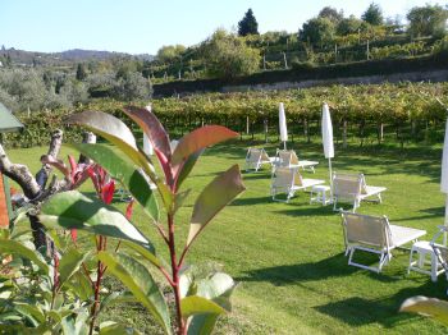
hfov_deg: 52.7
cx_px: 224
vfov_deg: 40.7
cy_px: 168
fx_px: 453
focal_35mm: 35
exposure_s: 1/160
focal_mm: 5.8
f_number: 5.6
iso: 80
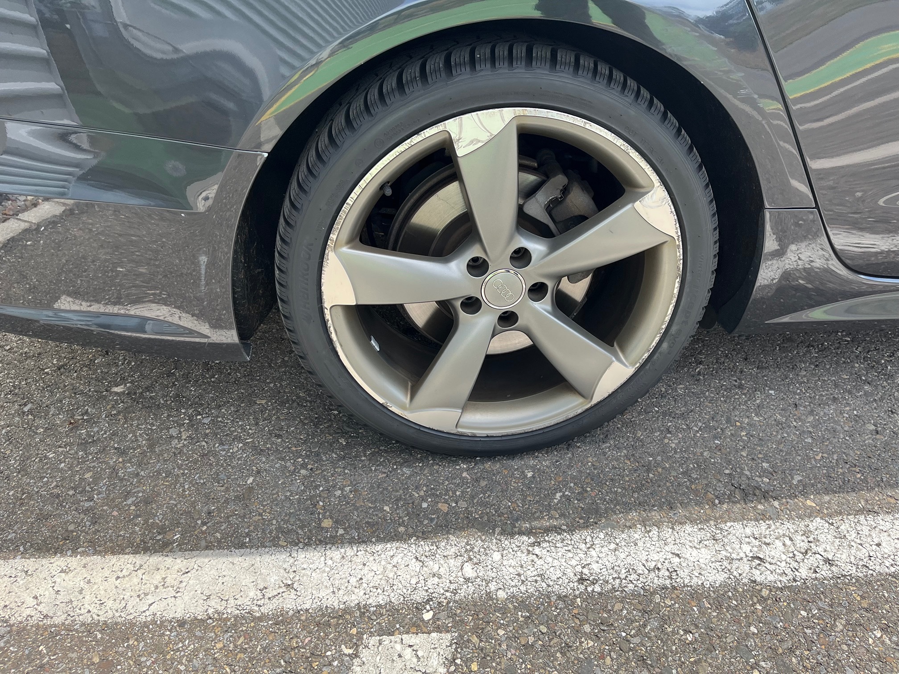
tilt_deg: -30.5
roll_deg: +2.0
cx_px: 450
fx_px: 675
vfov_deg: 53.1
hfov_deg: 67.3
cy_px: 337
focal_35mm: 26
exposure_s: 1/649
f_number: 1.6
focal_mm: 5.1
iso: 50
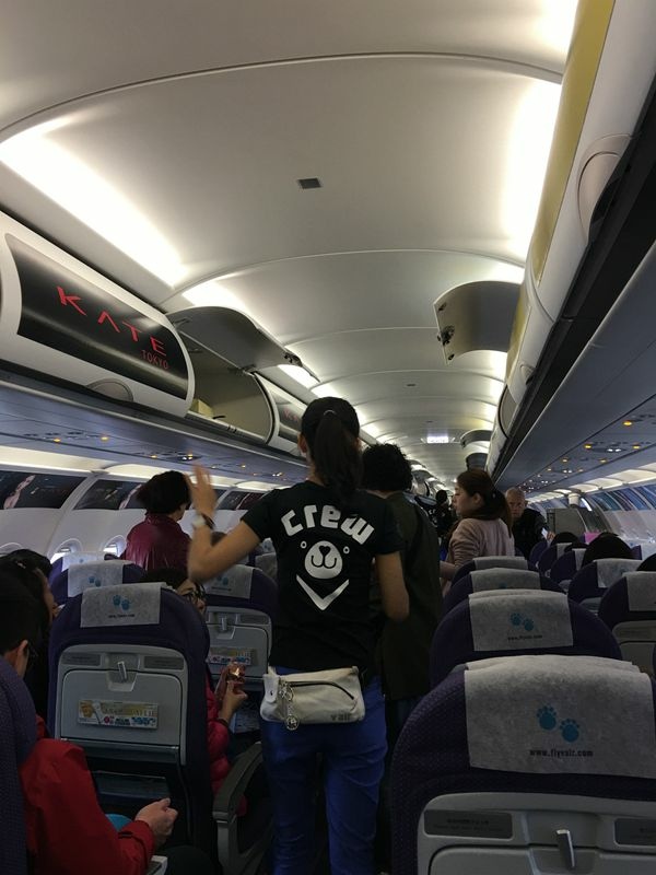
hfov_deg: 48.2
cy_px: 438
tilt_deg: +7.1
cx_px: 328
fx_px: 733
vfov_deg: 61.7
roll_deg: +0.1
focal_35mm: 29
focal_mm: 4.15
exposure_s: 1/15
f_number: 2.2
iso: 25
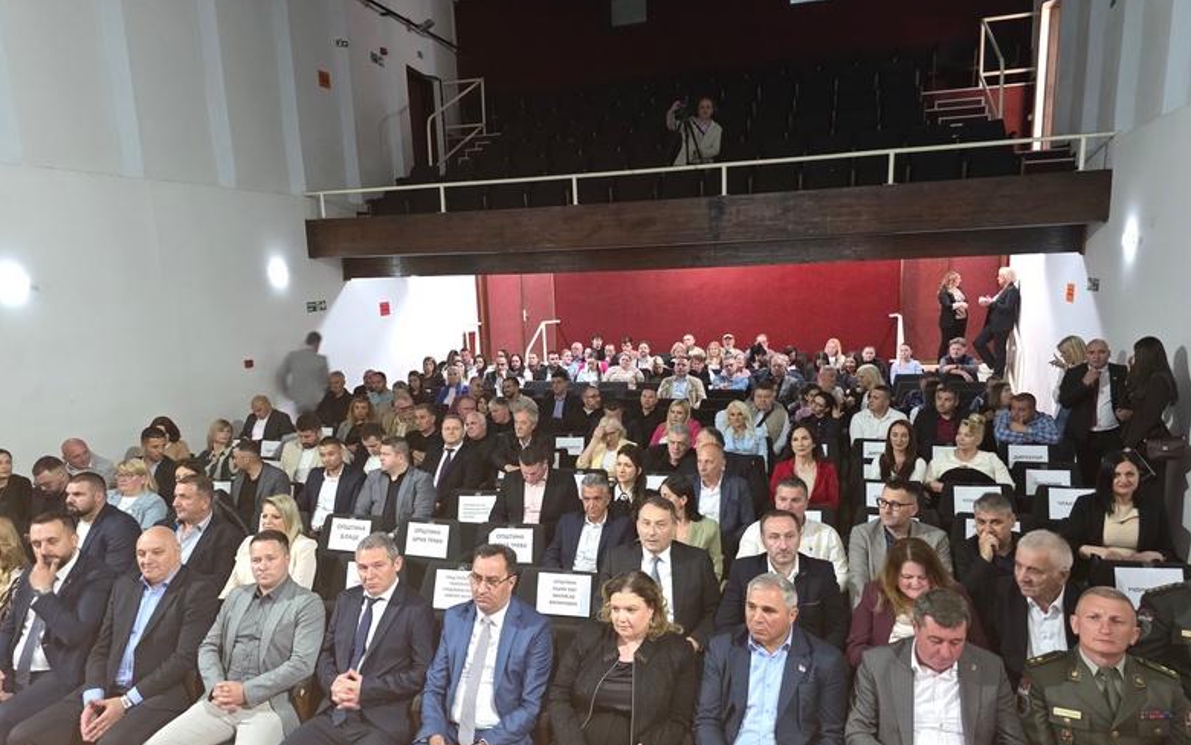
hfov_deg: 72.5
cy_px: 420
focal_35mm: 25
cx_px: 583
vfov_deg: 49.2
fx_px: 812
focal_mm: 6.3
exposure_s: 1/12
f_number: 1.7
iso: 1250
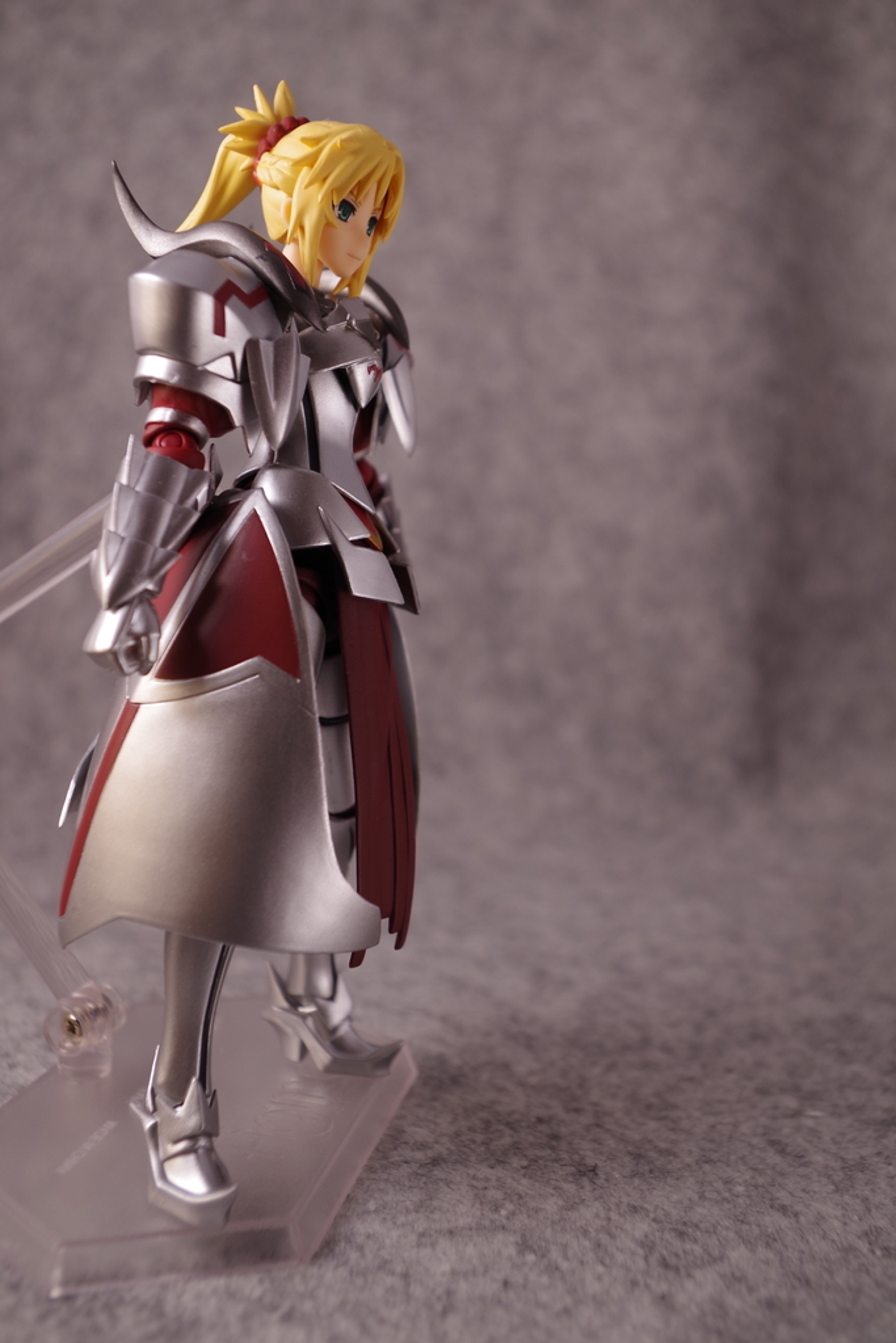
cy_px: 672
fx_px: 1269
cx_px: 448
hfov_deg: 38.9
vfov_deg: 55.8
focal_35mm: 34
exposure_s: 1/2.5
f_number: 5
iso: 100
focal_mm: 23.13
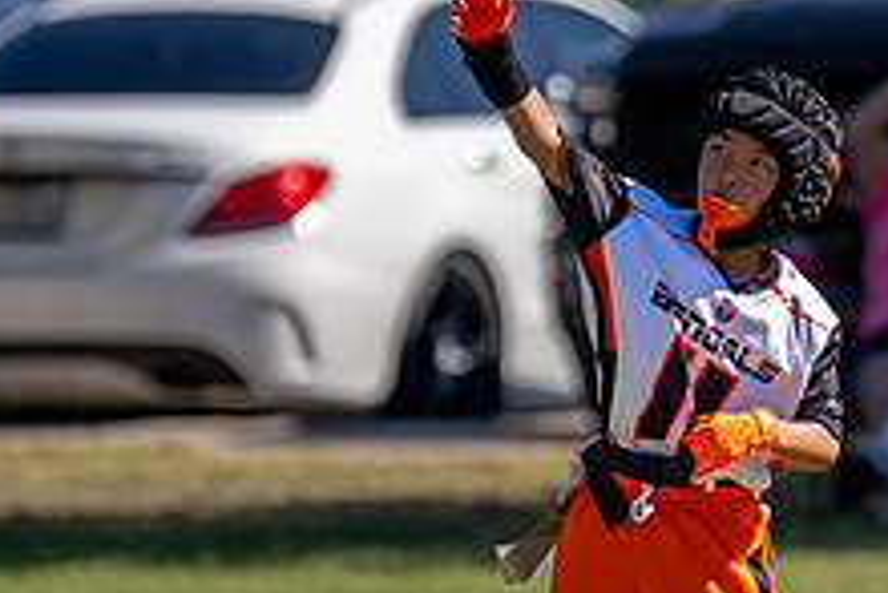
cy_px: 370
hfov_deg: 2.0
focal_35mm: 1056
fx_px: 26064
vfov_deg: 1.3
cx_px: 663
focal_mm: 200
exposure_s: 1/2500
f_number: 2.8
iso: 160
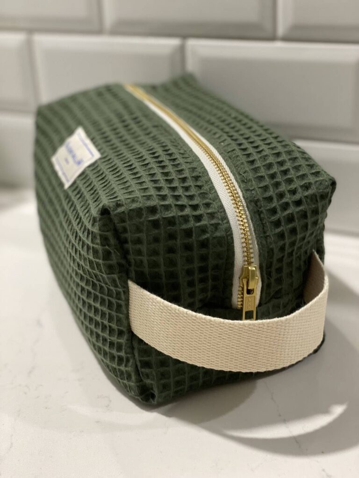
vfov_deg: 36.8
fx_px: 719
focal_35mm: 52
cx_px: 180
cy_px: 239
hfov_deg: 28.0
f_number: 2
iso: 125
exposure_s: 1/33
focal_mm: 6
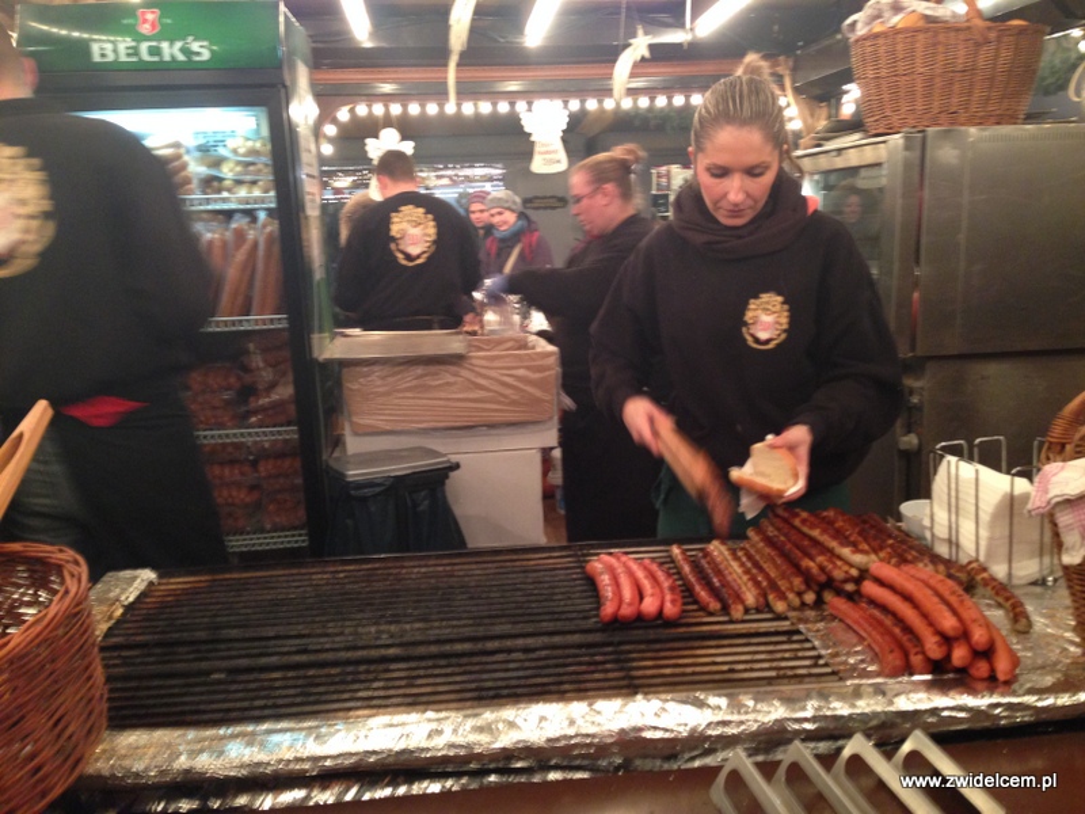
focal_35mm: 33
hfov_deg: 55.4
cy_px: 407
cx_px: 542
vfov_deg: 42.9
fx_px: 1034
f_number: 2.4
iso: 200
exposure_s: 1/20
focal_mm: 4.12
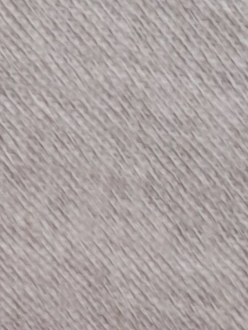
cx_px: -17
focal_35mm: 168
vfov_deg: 11.2
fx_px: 1605
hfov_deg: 8.8
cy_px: 534
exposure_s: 1/50
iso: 40
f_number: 2
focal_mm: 4.6
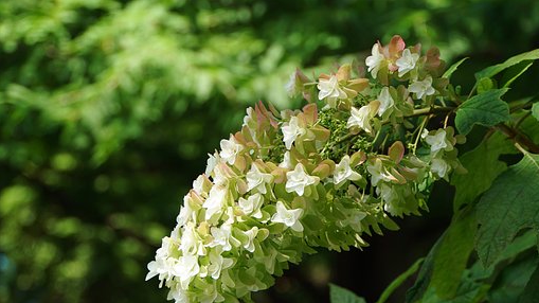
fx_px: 1943
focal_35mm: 136
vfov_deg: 8.9
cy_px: 180
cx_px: 270
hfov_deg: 15.8
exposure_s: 1/160
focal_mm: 86
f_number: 6.3
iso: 125
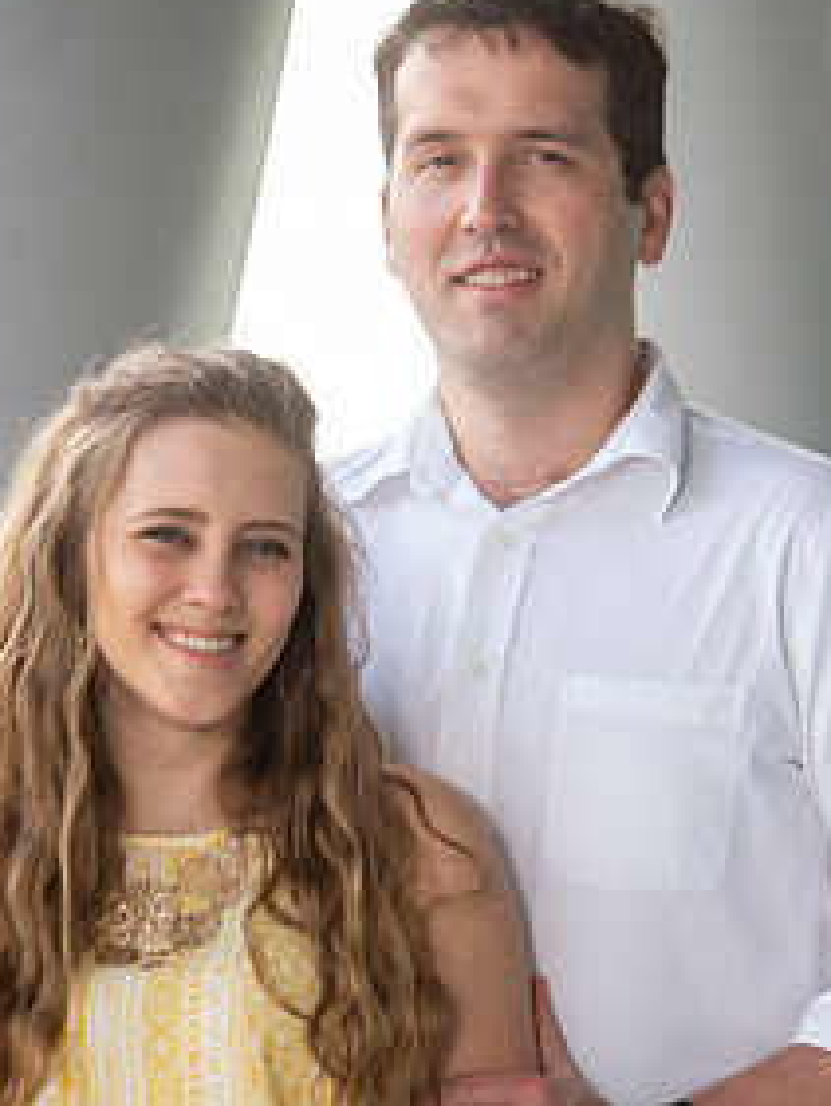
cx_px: 575
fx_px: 9819
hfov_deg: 4.8
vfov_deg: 6.5
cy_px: 610
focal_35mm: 307
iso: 50
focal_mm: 155
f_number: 2.8
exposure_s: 1/160
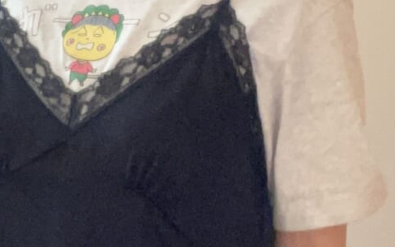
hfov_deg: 29.9
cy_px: 305
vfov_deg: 18.1
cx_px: 117
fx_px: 732
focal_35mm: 68
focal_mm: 2.71
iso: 400
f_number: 2.2
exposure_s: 1/54
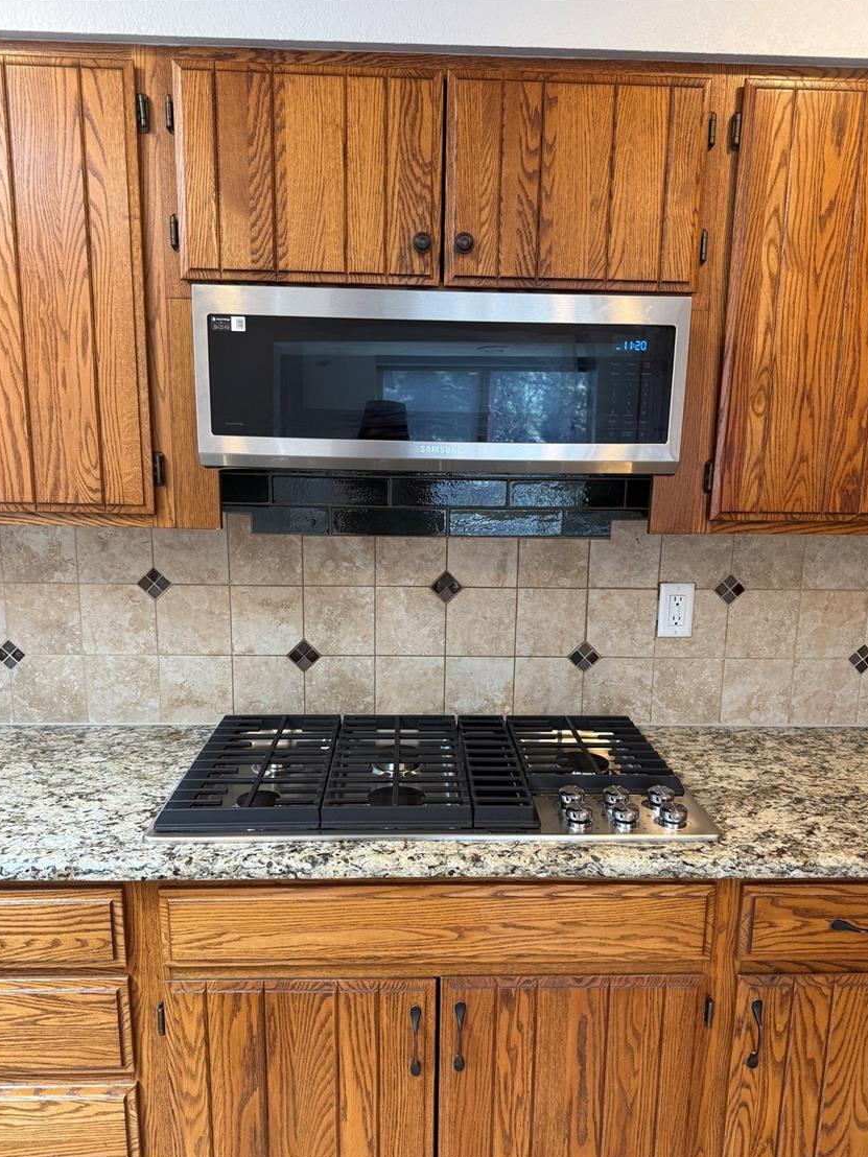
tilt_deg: -12.0
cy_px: 620
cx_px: 443
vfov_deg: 67.2
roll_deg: -0.7
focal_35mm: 26
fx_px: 869
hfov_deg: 53.1
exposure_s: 1/60
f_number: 1.78
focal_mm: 6.76
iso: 125
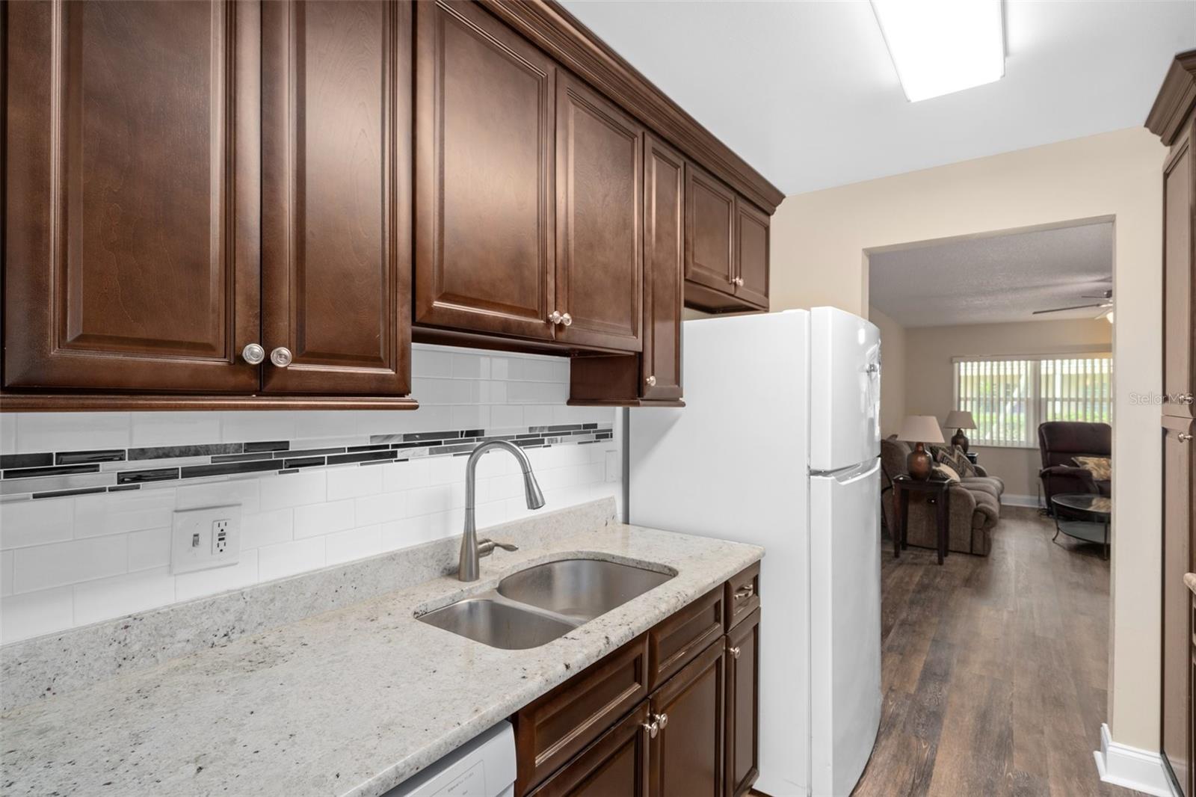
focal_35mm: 17
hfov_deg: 93.3
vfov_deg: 70.4
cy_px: 398
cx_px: 598
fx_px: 565
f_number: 8
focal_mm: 17
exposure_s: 1/1.67
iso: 320
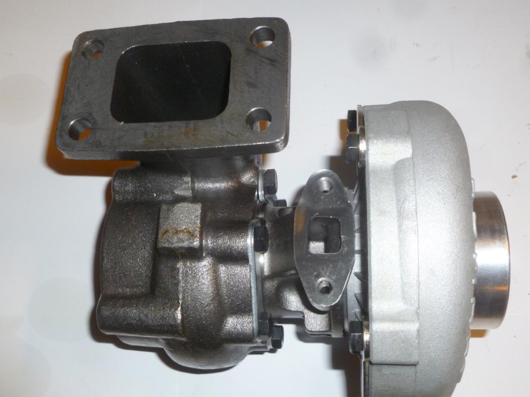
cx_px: 280
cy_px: 217
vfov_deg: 40.7
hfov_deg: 52.6
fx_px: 536
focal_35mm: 35
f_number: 3.3
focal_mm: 5
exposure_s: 1/30
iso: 160
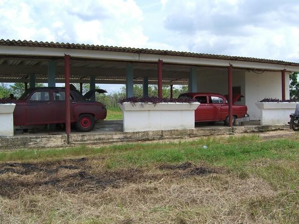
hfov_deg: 49.0
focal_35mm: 38
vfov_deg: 37.7
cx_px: 150
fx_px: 328
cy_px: 112
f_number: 4
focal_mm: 7.9
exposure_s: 1/640
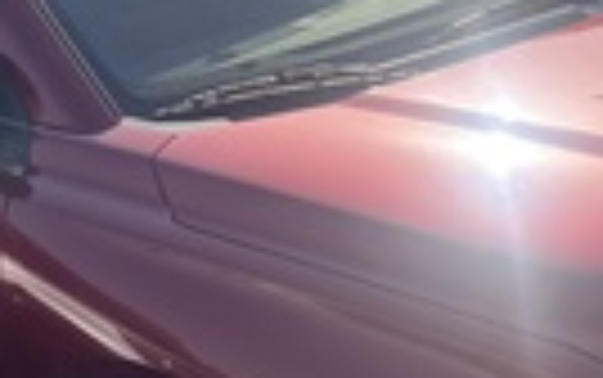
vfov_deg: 13.9
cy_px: 164
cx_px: 263
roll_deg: +5.9
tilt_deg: -15.8
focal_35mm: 94
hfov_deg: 22.1
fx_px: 1546
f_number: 1.5
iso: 50
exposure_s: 1/3257
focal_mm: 5.7
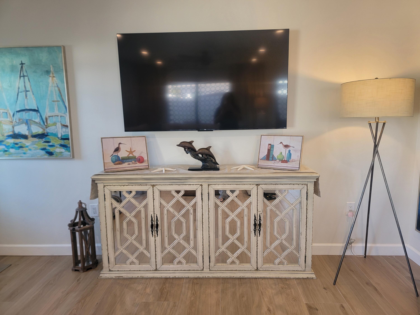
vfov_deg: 56.8
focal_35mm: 24
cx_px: 210
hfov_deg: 71.6
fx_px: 291
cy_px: 158
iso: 160
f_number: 1.8
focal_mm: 6.7
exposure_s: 1/120
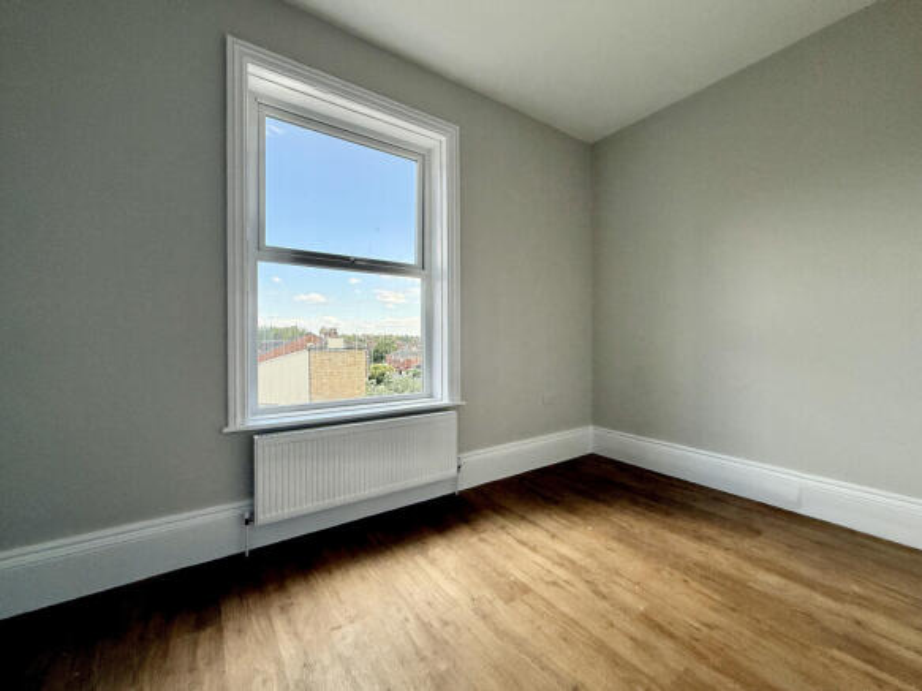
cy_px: 346
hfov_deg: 102.1
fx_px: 373
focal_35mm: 14
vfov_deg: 85.7
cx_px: 461
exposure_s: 1/430
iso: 64
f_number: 2.2
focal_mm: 2.22
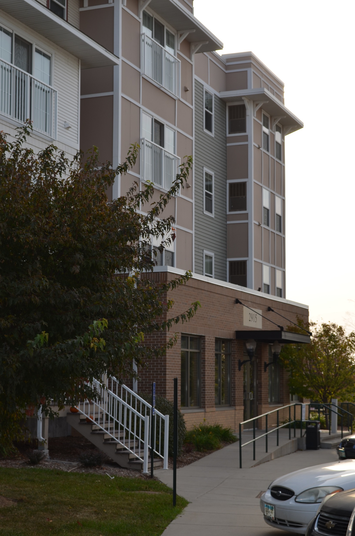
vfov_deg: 30.6
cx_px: 178
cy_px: 268
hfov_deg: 20.5
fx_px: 981
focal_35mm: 66
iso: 100
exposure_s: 1/200
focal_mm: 44
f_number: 8
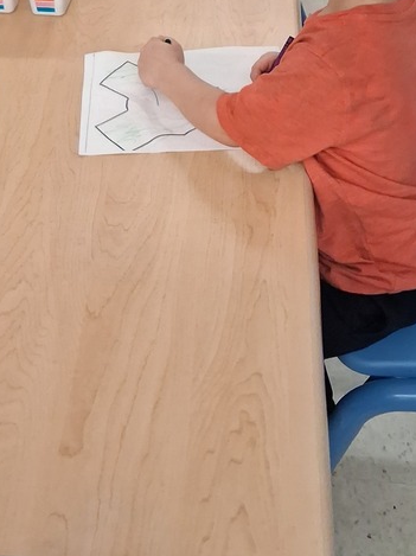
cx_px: 62
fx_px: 947
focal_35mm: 59
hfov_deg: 24.2
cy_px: 25
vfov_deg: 30.8
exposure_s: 1/120
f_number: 1.8
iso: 400
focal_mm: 4
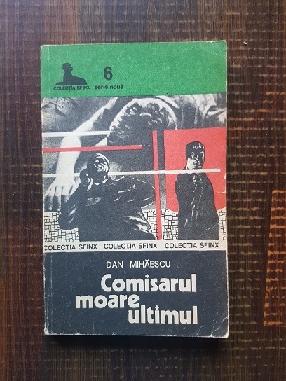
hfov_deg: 53.1
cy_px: 190
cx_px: 143
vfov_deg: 67.3
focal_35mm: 26
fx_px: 286
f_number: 1.7
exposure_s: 1/16
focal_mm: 4.3
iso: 200
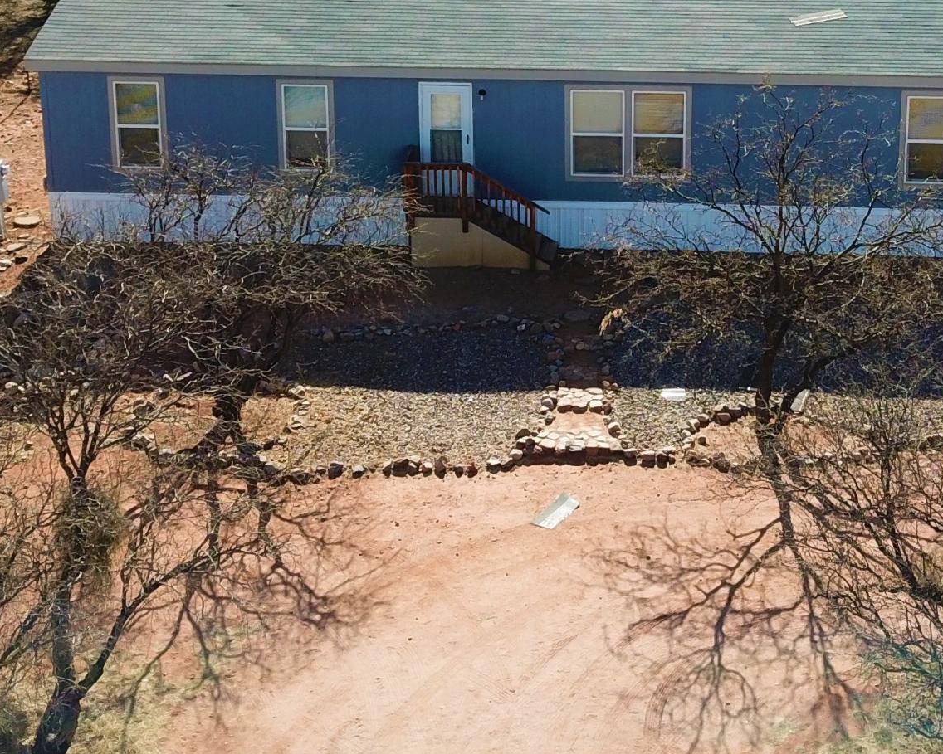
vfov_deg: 22.3
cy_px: 95
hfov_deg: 28.0
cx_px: 659
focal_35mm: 67
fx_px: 1870
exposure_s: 1/1048
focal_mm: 4.73
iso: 100
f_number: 2.2
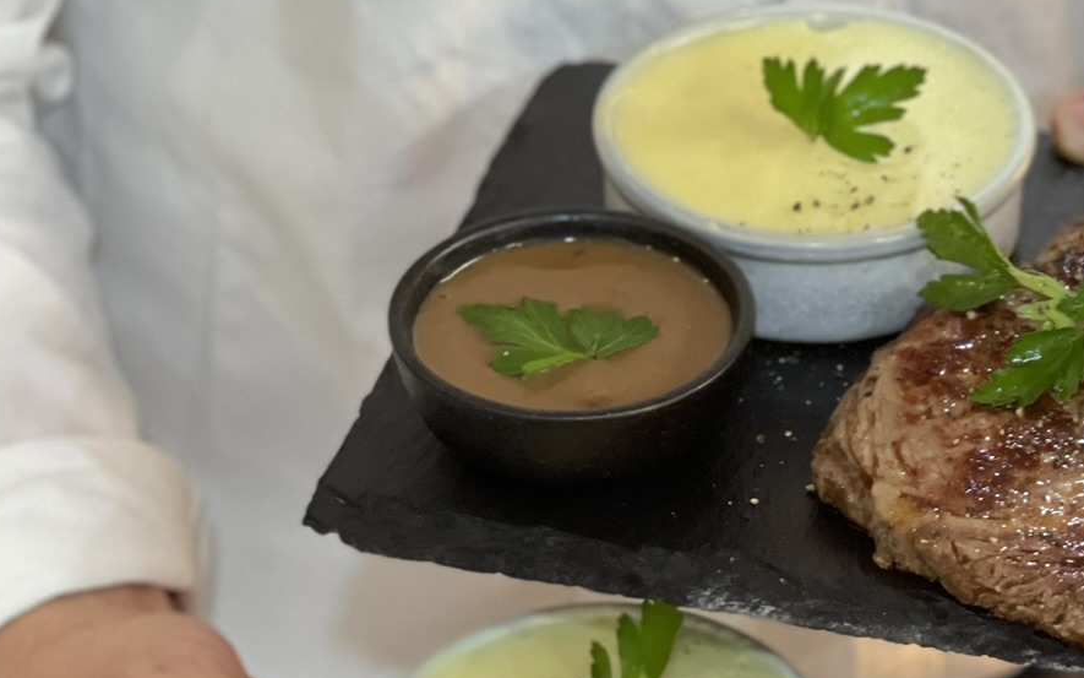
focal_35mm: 157
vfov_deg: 8.3
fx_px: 4638
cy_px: 478
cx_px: 887
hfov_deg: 13.3
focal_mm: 7.5
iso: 160
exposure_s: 1/50
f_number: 2.2
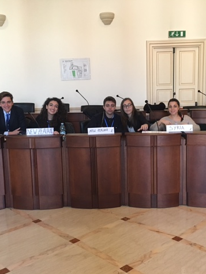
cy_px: 137
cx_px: 123
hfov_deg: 36.7
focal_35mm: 39
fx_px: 309
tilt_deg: -8.0
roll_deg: +1.5
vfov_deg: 47.9
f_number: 2.2
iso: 200
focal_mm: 4.15
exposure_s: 1/33
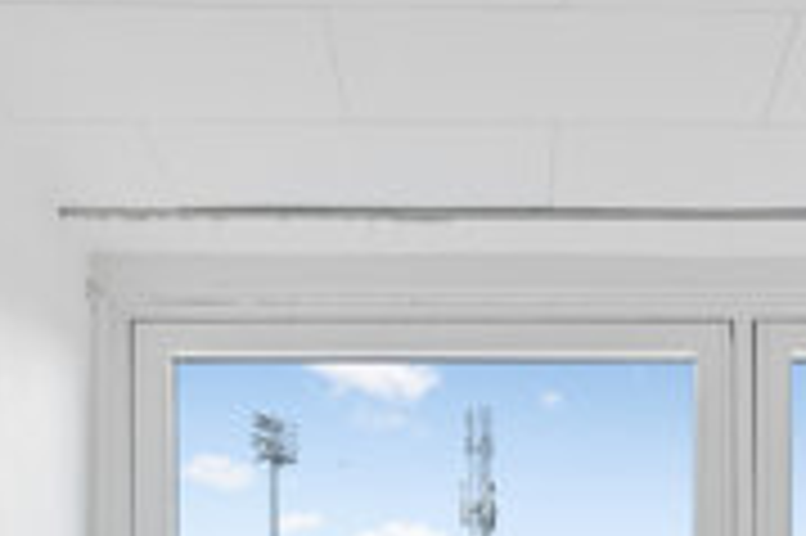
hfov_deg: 21.6
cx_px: 554
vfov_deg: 13.2
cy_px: 953
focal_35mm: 94
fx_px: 2103
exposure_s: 1/60
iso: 400
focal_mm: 21
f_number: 7.1
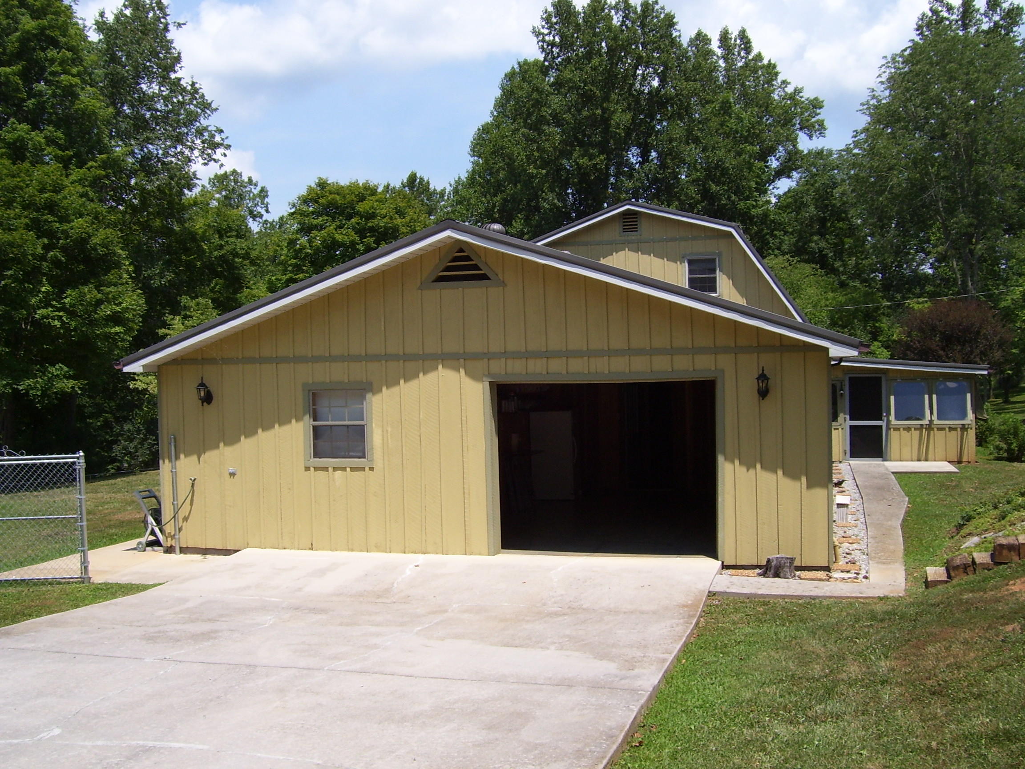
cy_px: 384
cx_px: 512
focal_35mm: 36
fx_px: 1066
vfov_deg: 39.7
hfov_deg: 51.4
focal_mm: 6
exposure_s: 1/500
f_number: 4.8
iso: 80
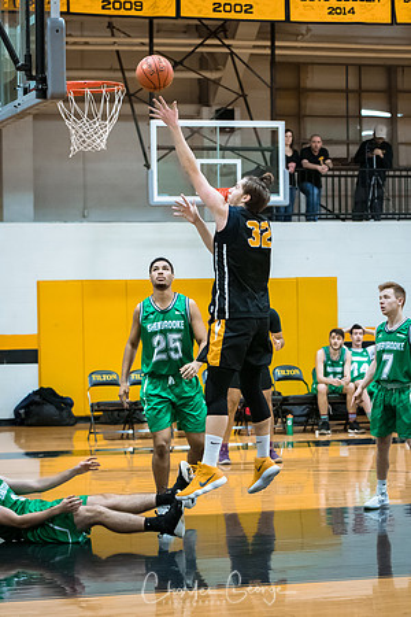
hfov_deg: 13.0
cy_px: 308
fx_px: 1798
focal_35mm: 105
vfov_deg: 19.5
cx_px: 206
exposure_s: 1/400
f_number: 2.8
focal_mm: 70
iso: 3200
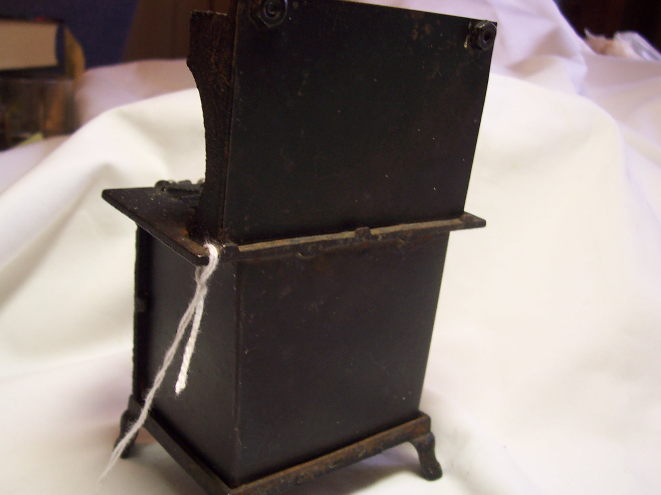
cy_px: 248
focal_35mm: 37
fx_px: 707
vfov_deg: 38.7
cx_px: 330
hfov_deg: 50.1
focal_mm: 5.6
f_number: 2.8
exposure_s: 1/30
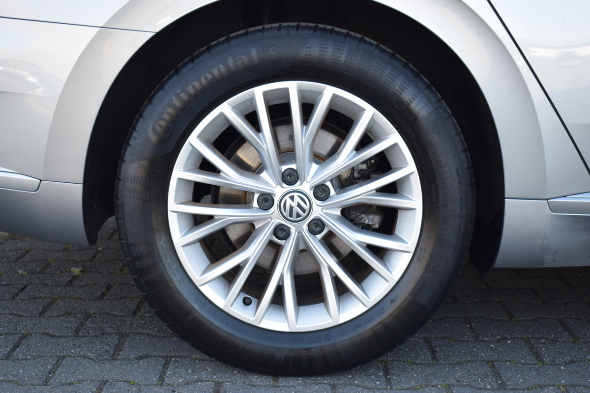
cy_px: 196
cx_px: 295
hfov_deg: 35.1
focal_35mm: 57
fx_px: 934
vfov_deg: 23.8
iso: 400
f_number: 6.3
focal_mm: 38
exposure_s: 1/160
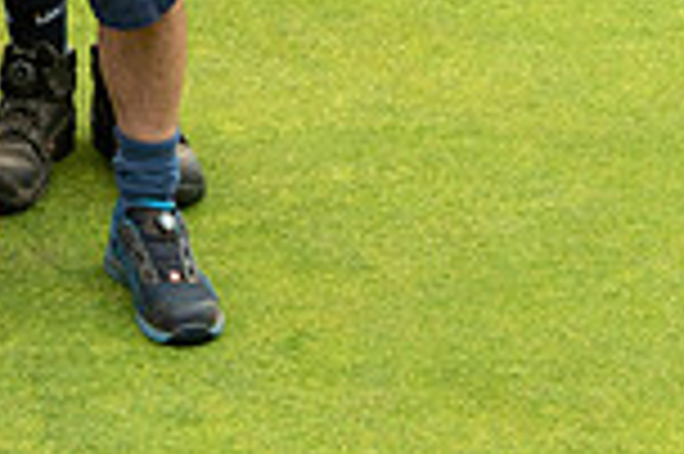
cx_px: -477
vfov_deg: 3.4
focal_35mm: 400
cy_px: -409
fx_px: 7592
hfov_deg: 5.1
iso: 200
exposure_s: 1/200
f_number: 7.1
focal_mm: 70
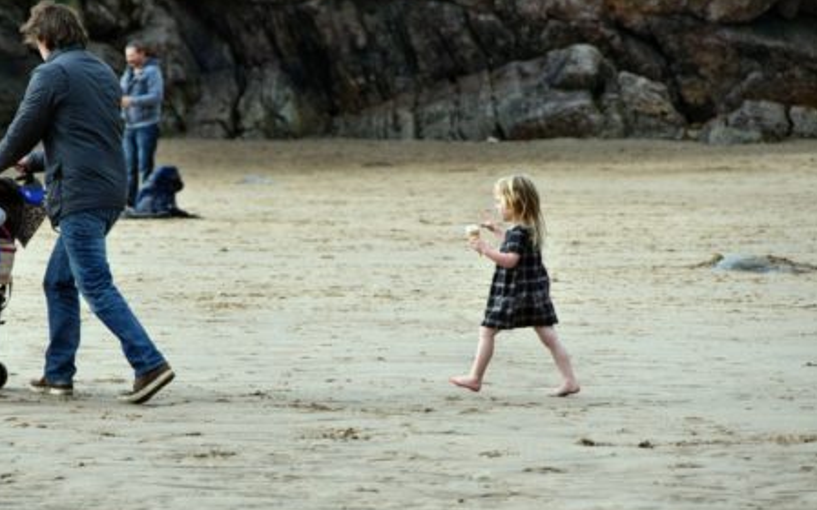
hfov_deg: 4.8
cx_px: 303
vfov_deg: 3.0
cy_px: 278
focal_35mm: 437
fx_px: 9730
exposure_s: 1/640
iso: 200
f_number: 5.6
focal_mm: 200
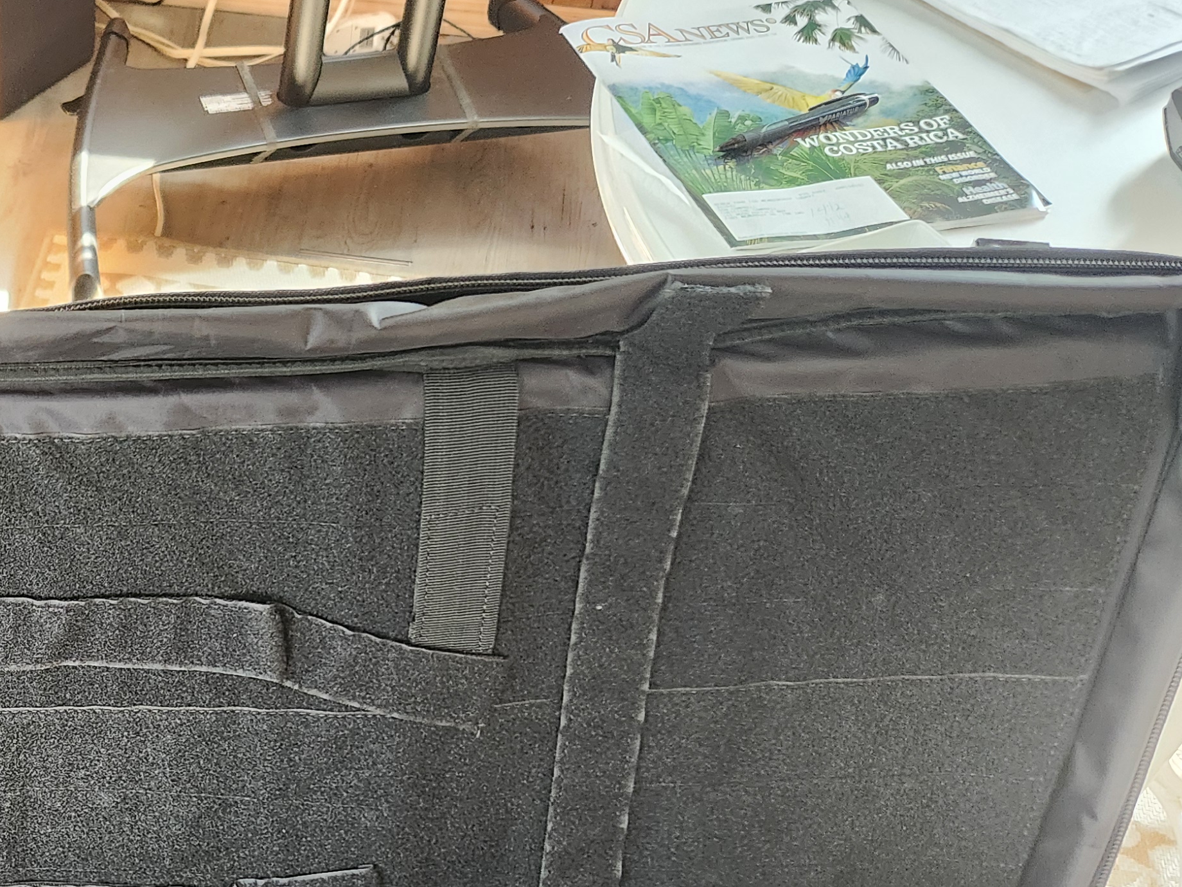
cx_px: -26
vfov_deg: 27.6
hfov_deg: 34.4
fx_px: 1707
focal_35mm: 50
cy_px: 868
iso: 640
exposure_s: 1/100
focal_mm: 5.4
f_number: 1.8
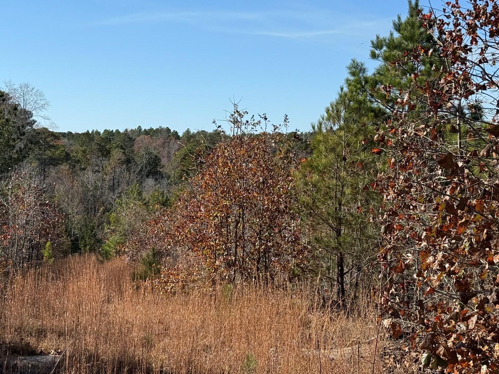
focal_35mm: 67
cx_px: 196
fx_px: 966
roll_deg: -1.7
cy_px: 188
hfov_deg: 28.9
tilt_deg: -0.4
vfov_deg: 21.9
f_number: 1.78
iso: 64
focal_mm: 6.76
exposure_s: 1/4587
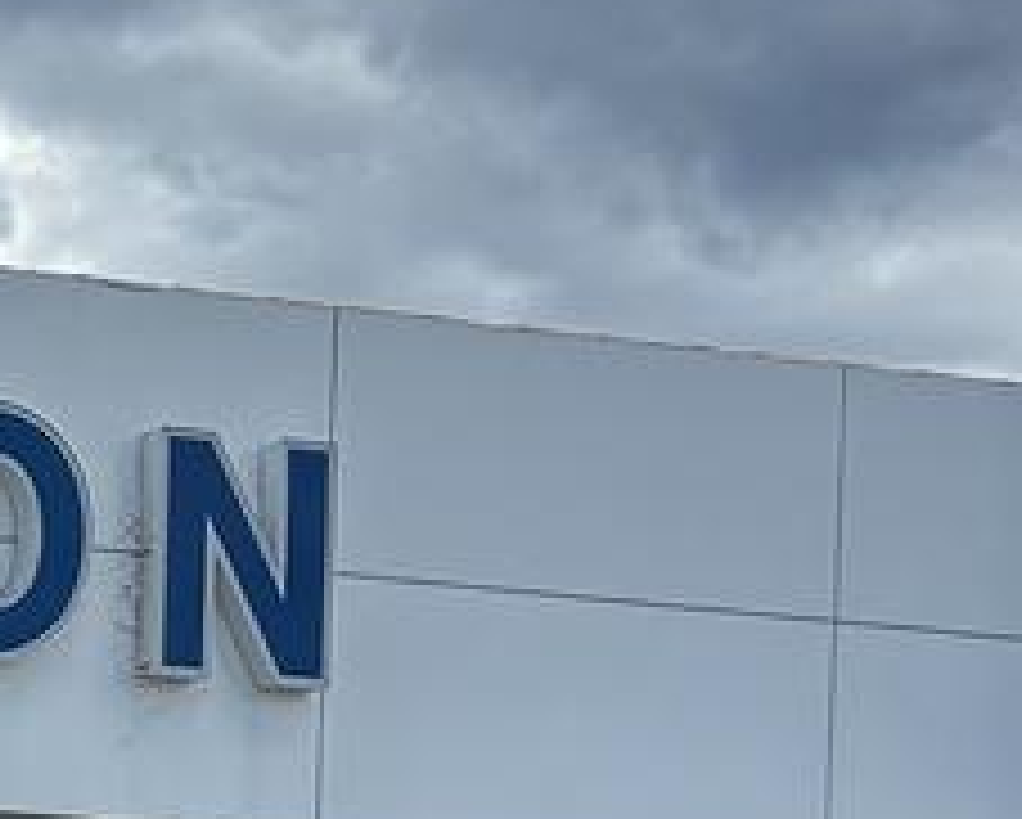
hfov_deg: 11.4
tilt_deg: +2.1
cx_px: -1333
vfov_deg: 10.2
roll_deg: -0.8
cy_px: 1449
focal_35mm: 143
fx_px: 4329
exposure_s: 1/3279
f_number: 1.6
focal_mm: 5.96
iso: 64
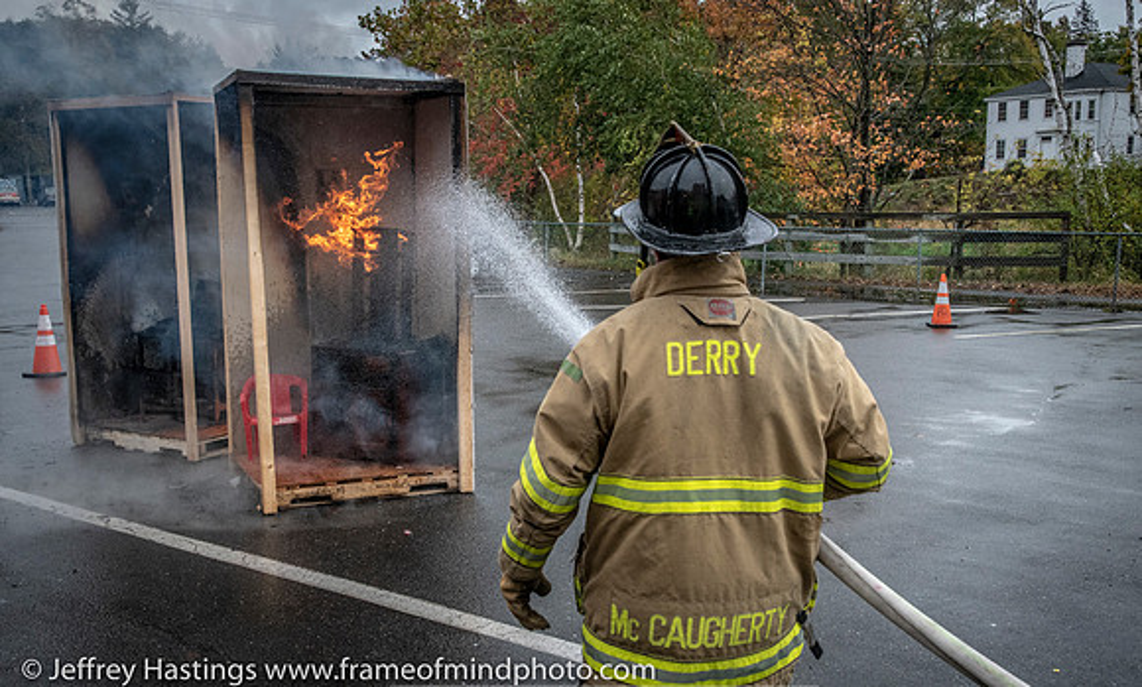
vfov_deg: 31.8
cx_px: 566
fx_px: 1208
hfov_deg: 50.6
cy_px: 334
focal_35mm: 39
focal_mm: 25
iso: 1600
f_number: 8
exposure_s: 1/2000
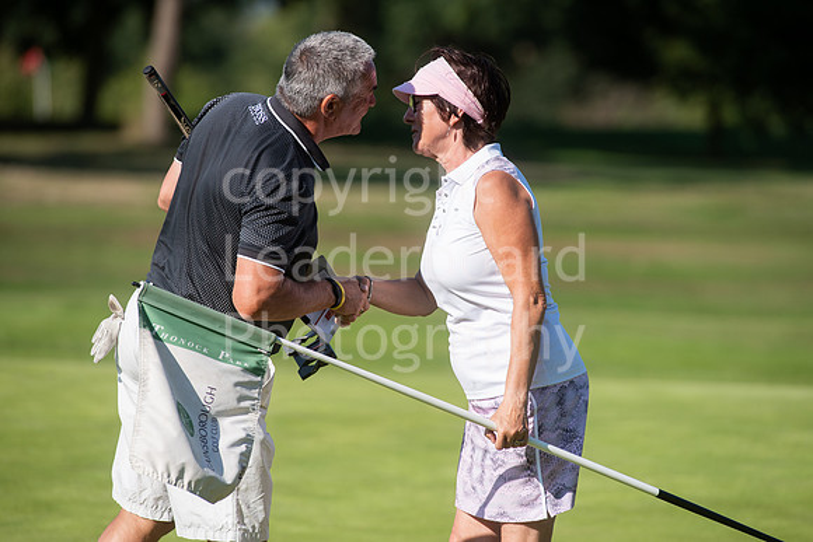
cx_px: 406
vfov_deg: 4.6
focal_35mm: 300
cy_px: 271
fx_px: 6776
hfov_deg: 6.9
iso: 320
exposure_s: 1/2500
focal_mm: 300
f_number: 5.6
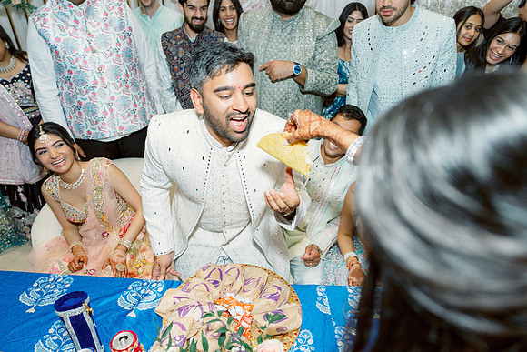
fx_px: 352
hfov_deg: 73.6
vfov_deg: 53.1
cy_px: 176
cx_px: 264
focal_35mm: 24
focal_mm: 24
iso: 500
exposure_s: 1/250
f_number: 2.8
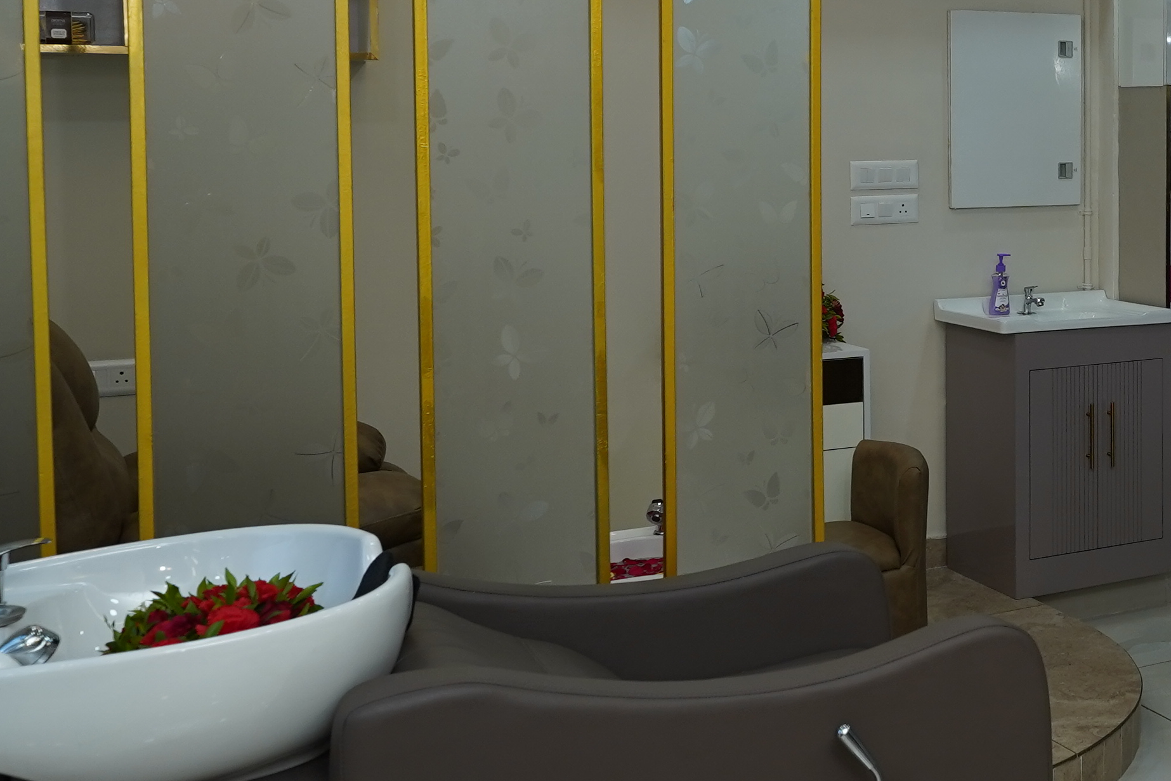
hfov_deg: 33.6
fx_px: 1691
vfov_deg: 25.7
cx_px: 1266
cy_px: 204
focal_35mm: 52
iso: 250
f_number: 4
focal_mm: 16
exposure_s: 1/200
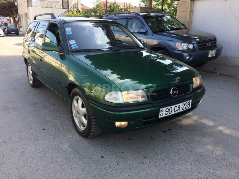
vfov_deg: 48.2
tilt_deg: -18.1
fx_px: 200
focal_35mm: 29
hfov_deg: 61.7
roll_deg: +0.1
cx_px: 120
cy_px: 90
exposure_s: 1/331
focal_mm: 4.15
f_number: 2.2
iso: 32
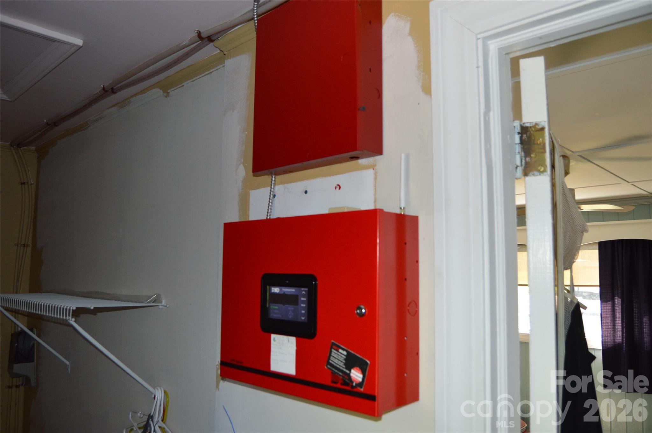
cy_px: 216
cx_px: 326
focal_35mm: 27
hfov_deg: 67.4
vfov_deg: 47.8
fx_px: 488
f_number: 4
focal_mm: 18
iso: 400
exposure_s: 1/100
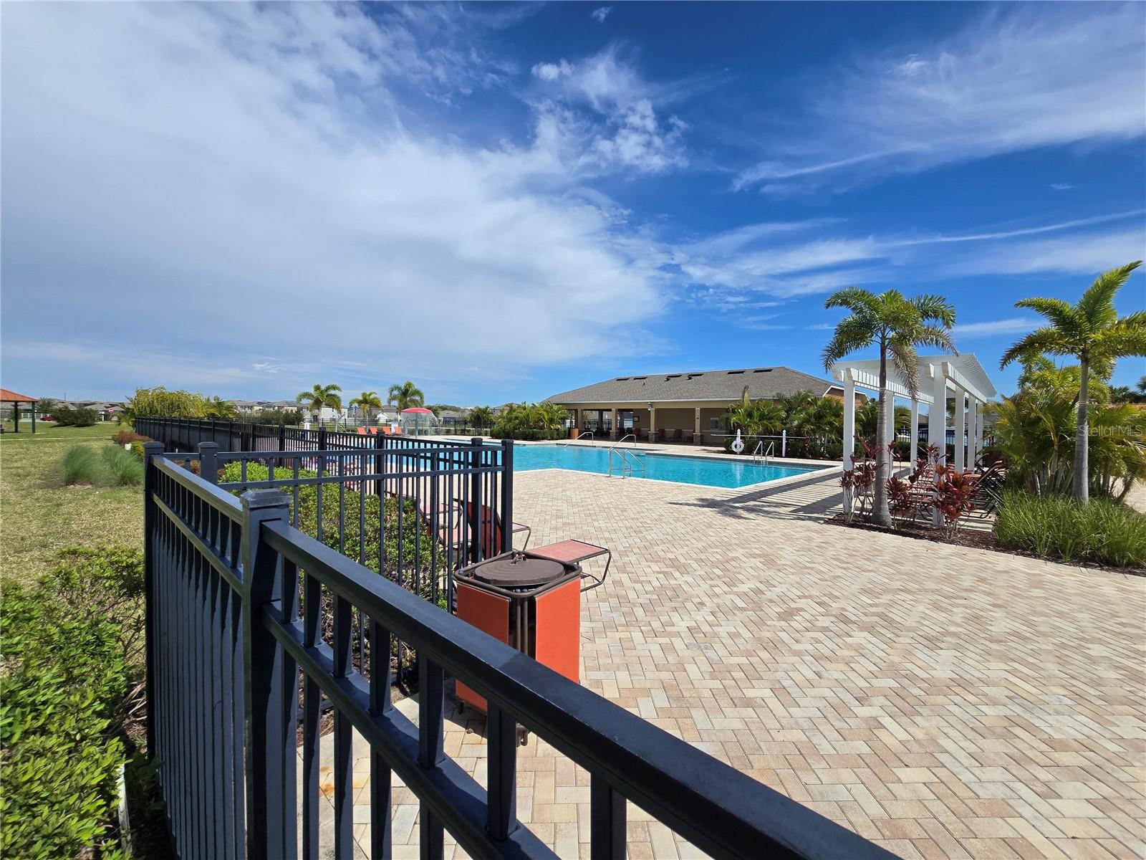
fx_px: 430
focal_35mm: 13
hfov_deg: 106.2
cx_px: 573
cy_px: 430
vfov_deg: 89.9
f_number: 2.2
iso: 50
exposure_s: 1/4165
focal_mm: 2.2
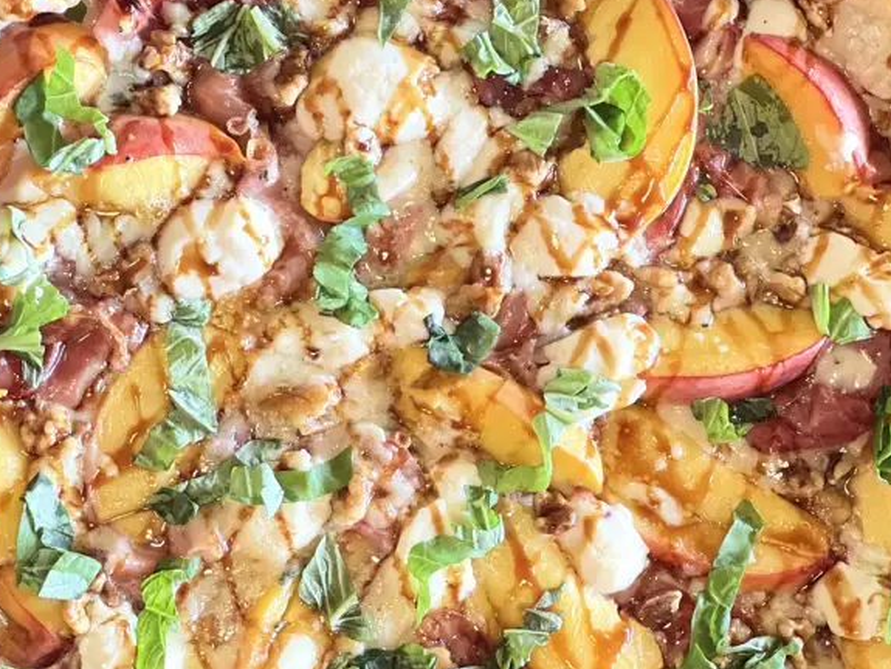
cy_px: 367
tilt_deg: -81.0
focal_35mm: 87
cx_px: 456
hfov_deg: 22.5
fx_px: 2241
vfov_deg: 17.0
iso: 250
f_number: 2.8
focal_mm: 9
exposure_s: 1/40
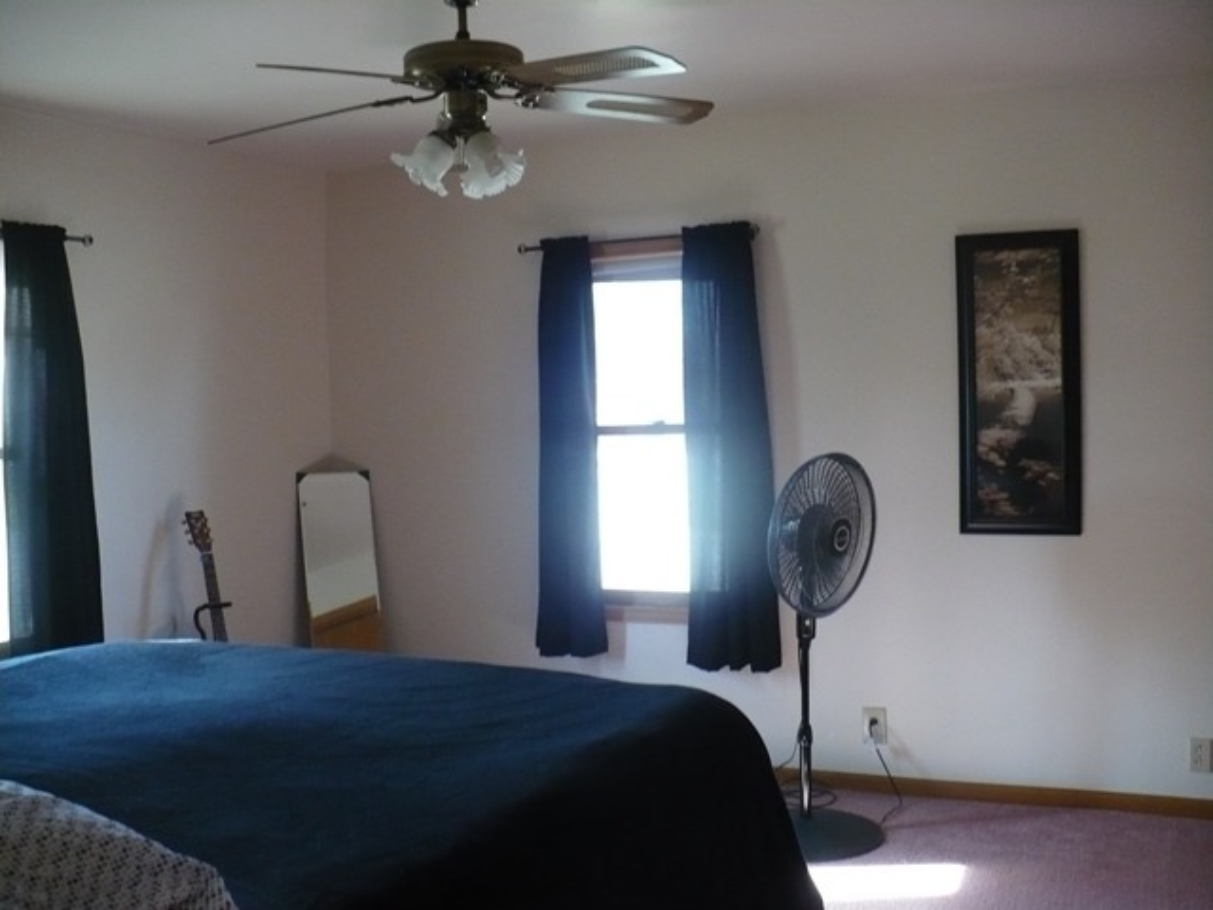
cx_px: 606
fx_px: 1297
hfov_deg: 50.1
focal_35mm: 37
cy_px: 455
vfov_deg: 38.7
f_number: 2.8
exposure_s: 1/30
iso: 250
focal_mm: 6.1
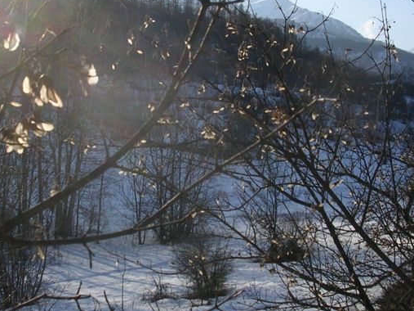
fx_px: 753
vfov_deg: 23.3
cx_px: 176
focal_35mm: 63
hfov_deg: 30.7
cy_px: 135
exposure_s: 1/433
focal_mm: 5.8
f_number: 5.6
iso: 50
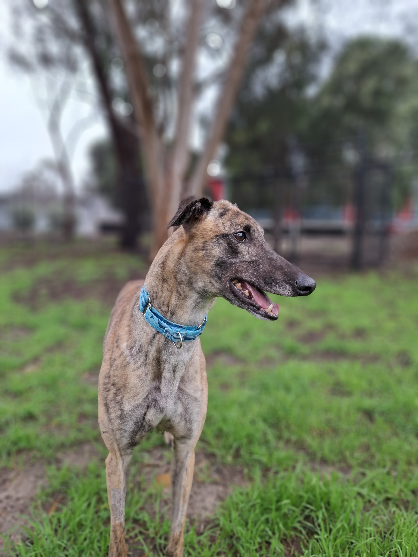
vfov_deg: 73.9
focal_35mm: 23
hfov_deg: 58.9
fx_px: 370
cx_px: 209
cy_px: 278
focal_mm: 5.54
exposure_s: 1/131
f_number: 1.8
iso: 50
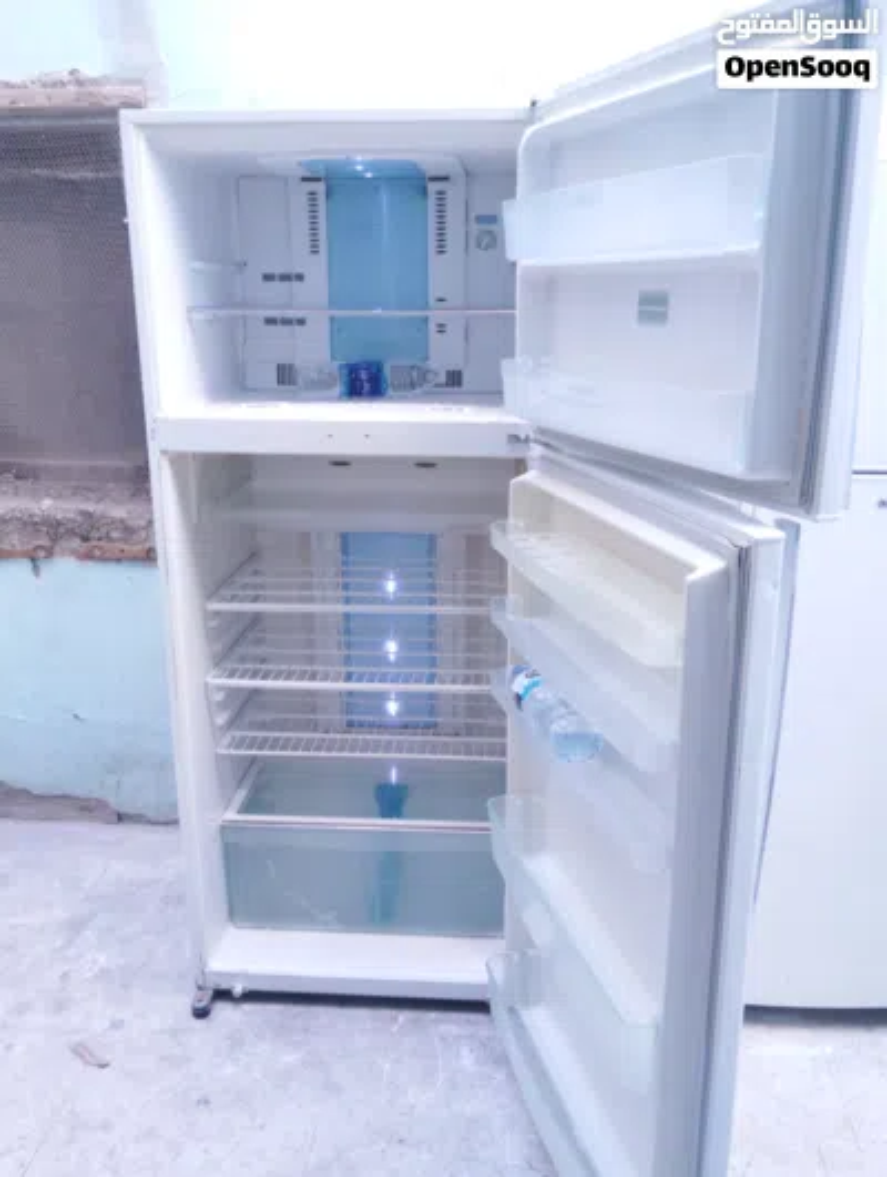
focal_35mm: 29
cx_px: 444
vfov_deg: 61.6
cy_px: 588
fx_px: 988
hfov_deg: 48.3
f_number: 1.8
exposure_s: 1/50
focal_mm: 4.25
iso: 156
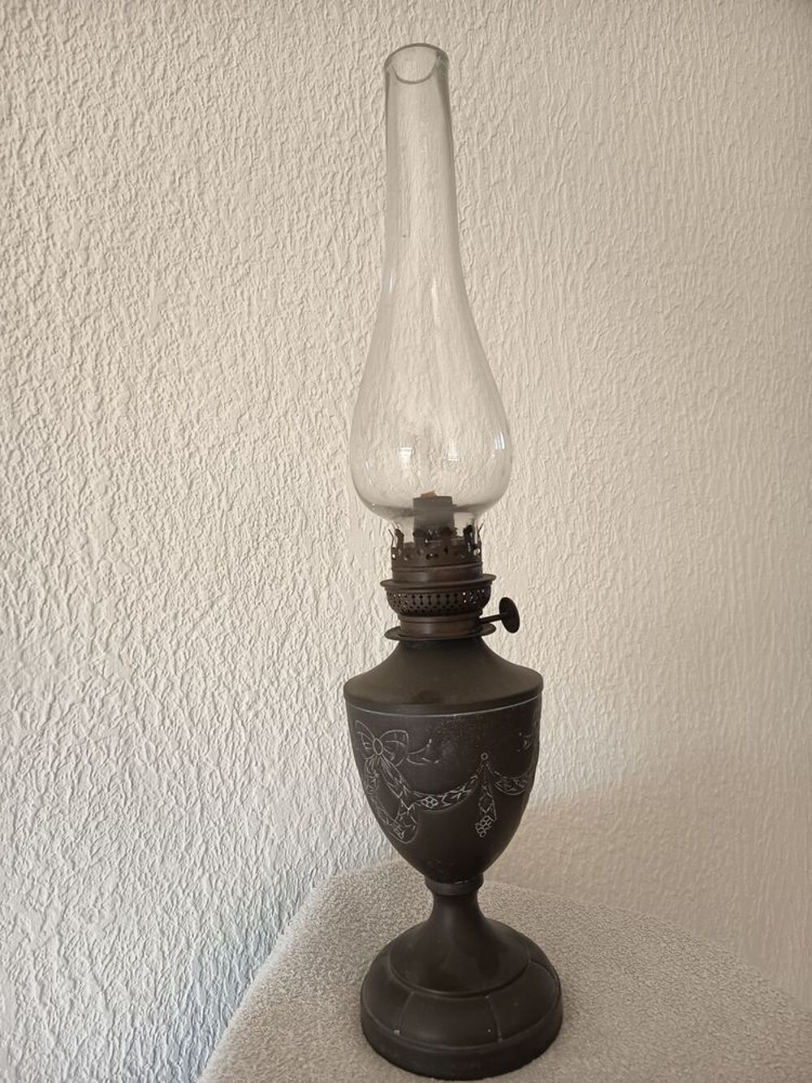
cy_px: 542
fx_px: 751
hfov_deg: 56.8
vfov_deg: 71.6
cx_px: 406
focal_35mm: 24
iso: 325
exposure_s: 1/50
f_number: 1.7
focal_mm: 5.24
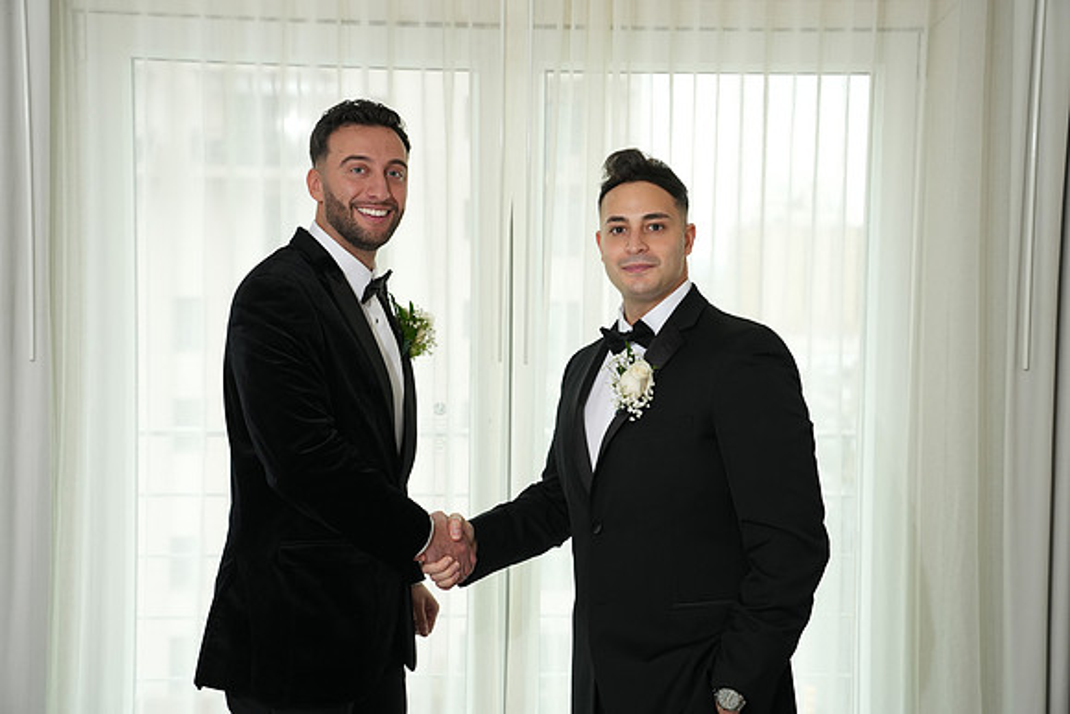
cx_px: 535
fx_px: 1516
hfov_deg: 38.9
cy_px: 357
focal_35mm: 51
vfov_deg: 26.5
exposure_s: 1/200
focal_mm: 51
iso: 800
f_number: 4
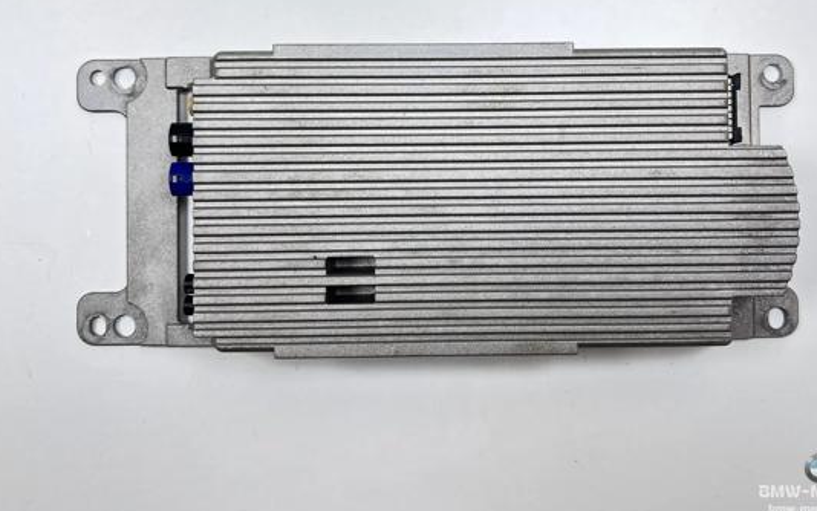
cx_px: 454
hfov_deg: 58.0
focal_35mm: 33
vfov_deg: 38.0
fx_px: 735
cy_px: 179
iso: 32
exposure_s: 1/150
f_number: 1.5
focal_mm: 5.7
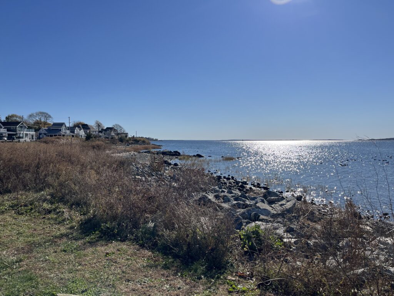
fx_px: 296
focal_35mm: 26
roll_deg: +0.3
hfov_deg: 67.3
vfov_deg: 53.1
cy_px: 148
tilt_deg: -1.7
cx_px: 197
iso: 50
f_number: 1.6
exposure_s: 1/7874
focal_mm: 5.1
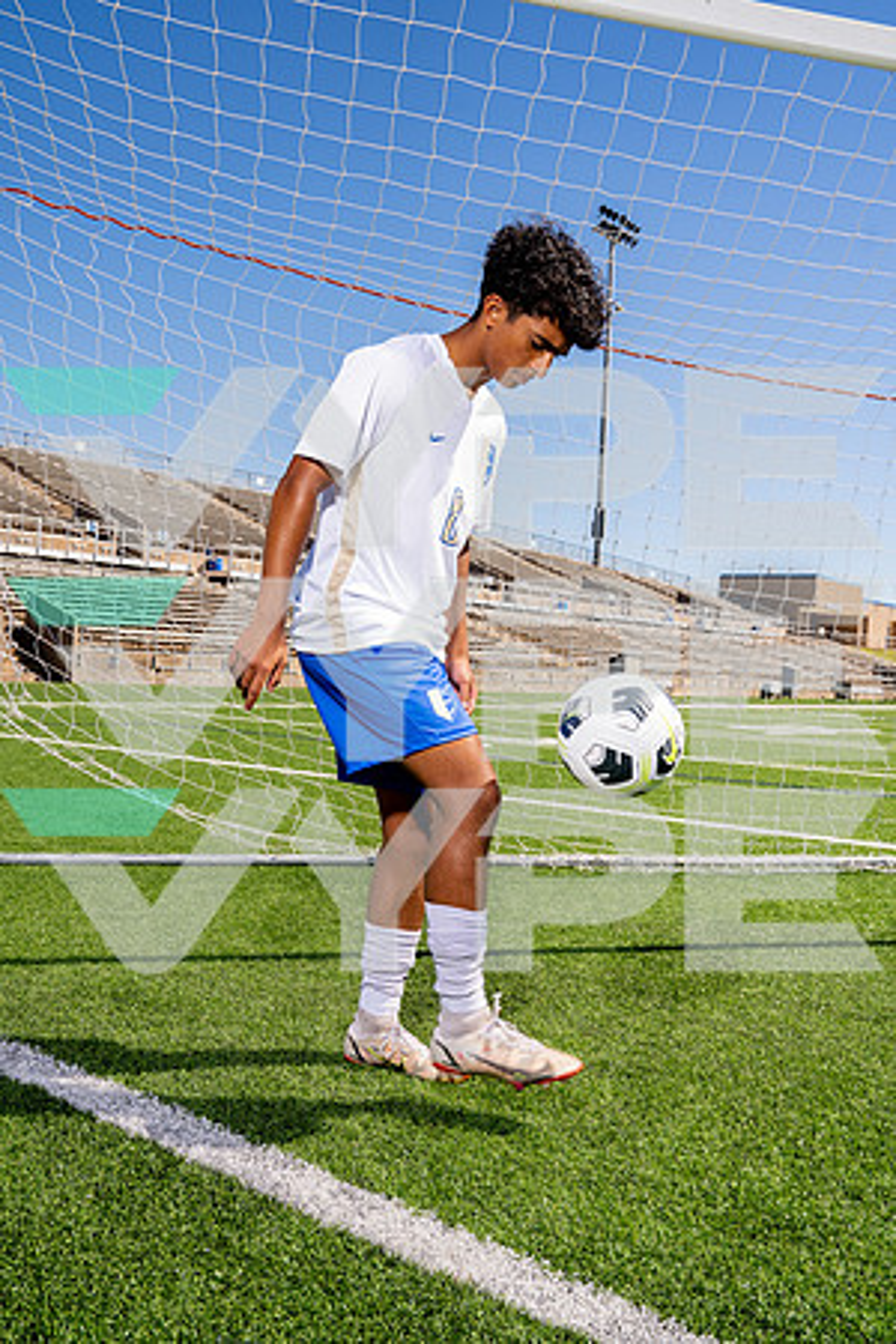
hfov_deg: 41.1
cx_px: 448
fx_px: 1195
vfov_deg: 58.7
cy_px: 672
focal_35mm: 32
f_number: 8
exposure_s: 1/250
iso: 100
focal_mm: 32
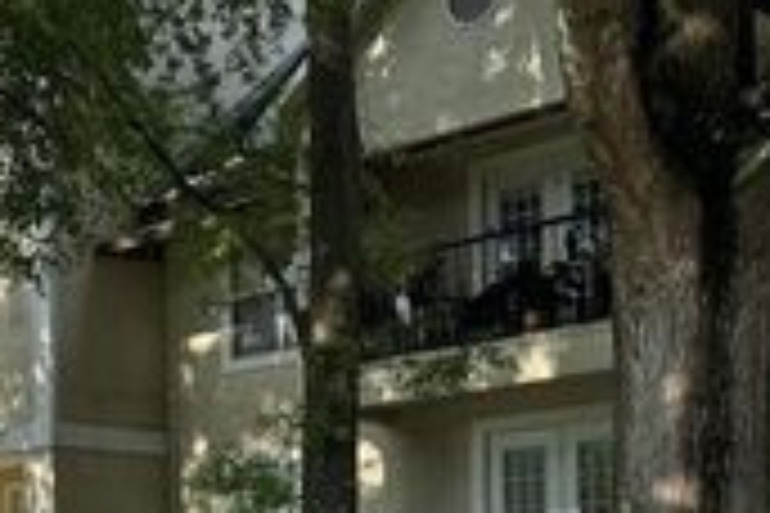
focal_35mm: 73
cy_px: 673
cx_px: 14
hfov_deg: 26.3
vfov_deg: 17.5
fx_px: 1561
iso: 80
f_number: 1.78
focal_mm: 6.76
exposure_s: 1/1395
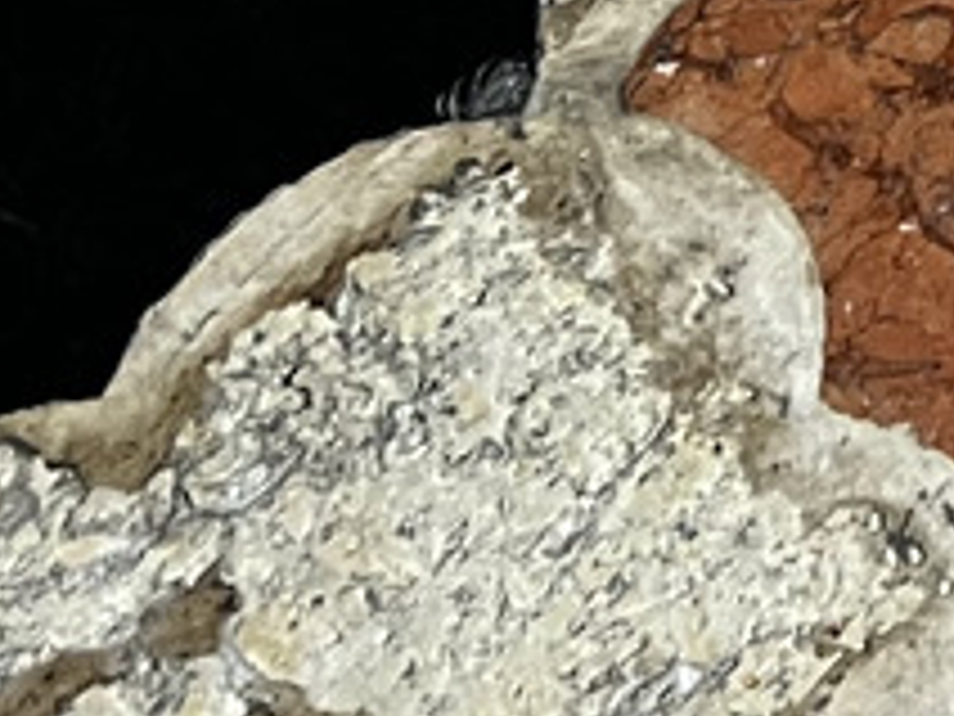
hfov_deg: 8.8
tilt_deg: -38.8
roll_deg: -0.2
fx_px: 5402
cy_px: -1540
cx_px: 2578
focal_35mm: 196
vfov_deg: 6.8
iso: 200
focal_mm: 5.7
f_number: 1.5
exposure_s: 1/50
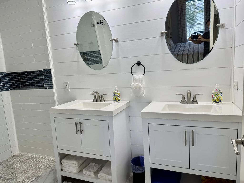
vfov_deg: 56.8
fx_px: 169
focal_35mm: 24
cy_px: 92
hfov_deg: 71.6
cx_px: 122
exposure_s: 1/149
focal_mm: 6.76
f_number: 1.78
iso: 64
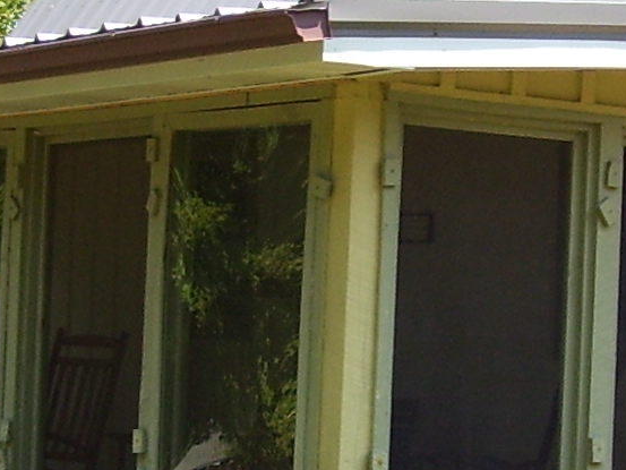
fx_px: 2713
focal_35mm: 150
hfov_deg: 13.1
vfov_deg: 9.9
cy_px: 254
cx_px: 496
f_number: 2.7
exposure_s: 1/500
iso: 80
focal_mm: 6
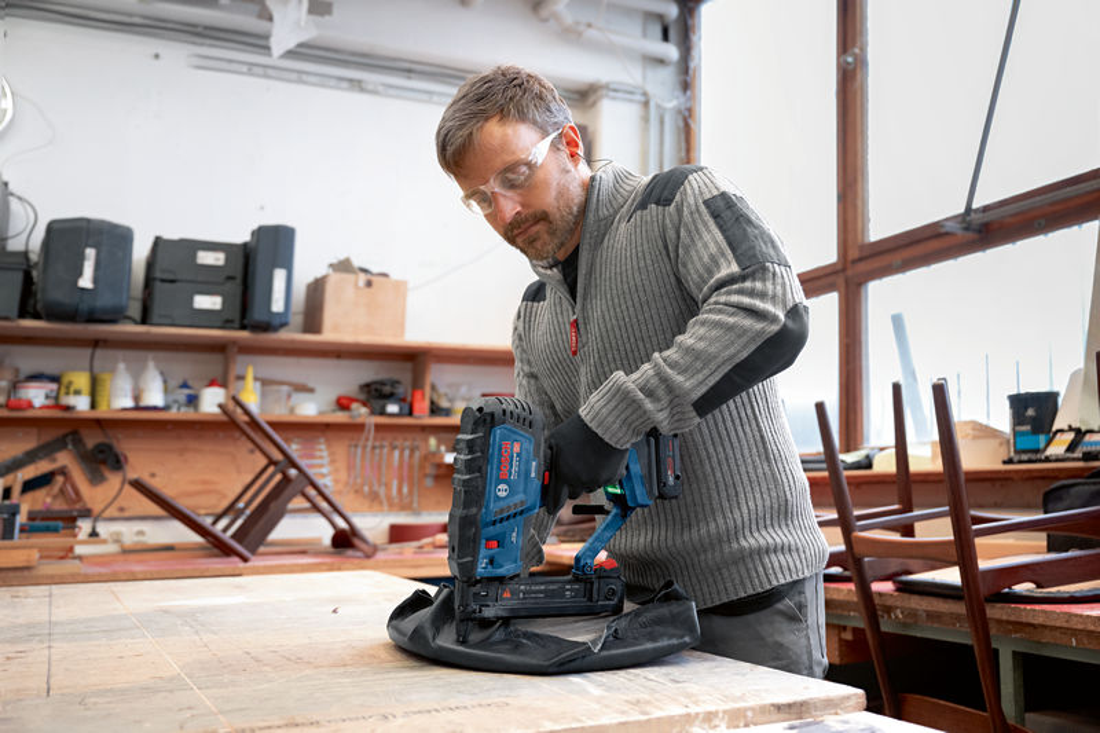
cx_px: 550
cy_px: 366
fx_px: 1023
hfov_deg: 56.5
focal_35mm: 34
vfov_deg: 39.4
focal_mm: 33.5
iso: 1250
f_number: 3.2
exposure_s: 1/160
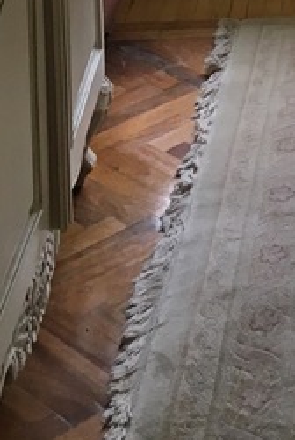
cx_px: 434
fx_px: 1471
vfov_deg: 15.1
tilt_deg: -9.3
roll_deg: +0.8
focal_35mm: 120
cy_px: -314
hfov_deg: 11.0
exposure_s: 1/33
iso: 80
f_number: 2.2
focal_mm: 4.15
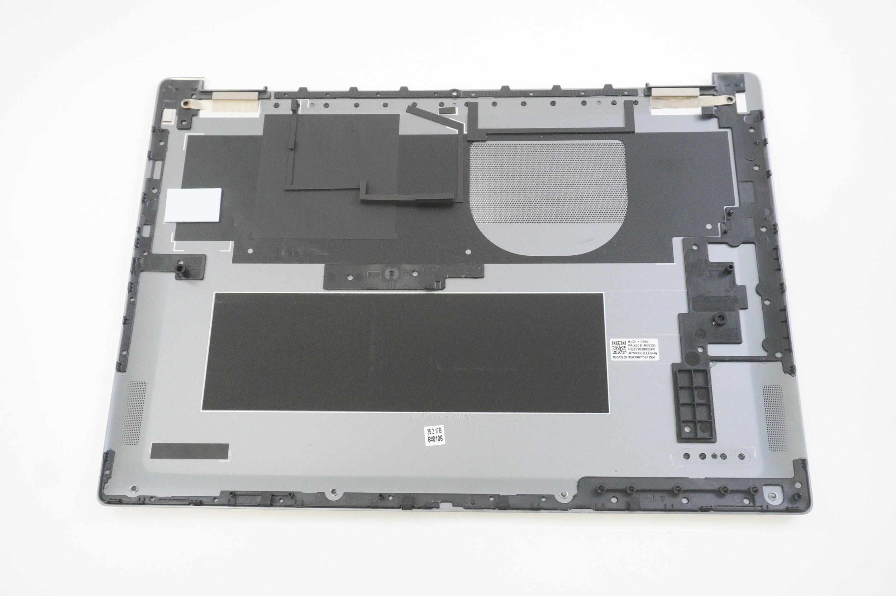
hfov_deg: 55.1
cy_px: 298
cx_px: 448
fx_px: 858
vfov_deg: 38.3
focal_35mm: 34
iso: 4000
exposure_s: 1/100
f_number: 5.6
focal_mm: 23
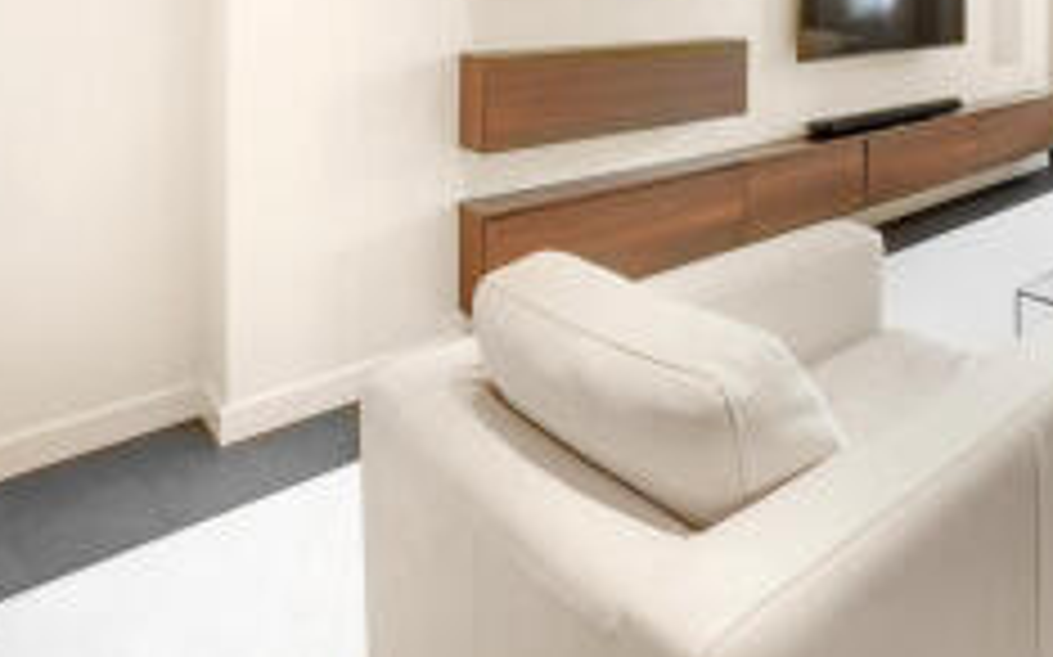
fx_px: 774
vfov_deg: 38.9
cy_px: -43
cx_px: 1040
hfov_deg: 54.3
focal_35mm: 27
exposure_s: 1/100
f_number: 11
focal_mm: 13
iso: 160
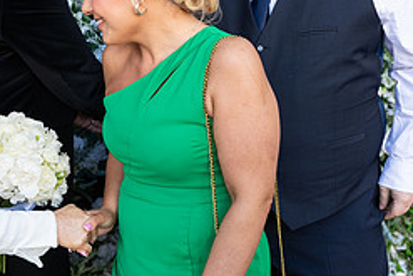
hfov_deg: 29.2
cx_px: 100
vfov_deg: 20.0
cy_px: 84
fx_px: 781
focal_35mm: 68
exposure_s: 1/640
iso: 500
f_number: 3.5
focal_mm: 29
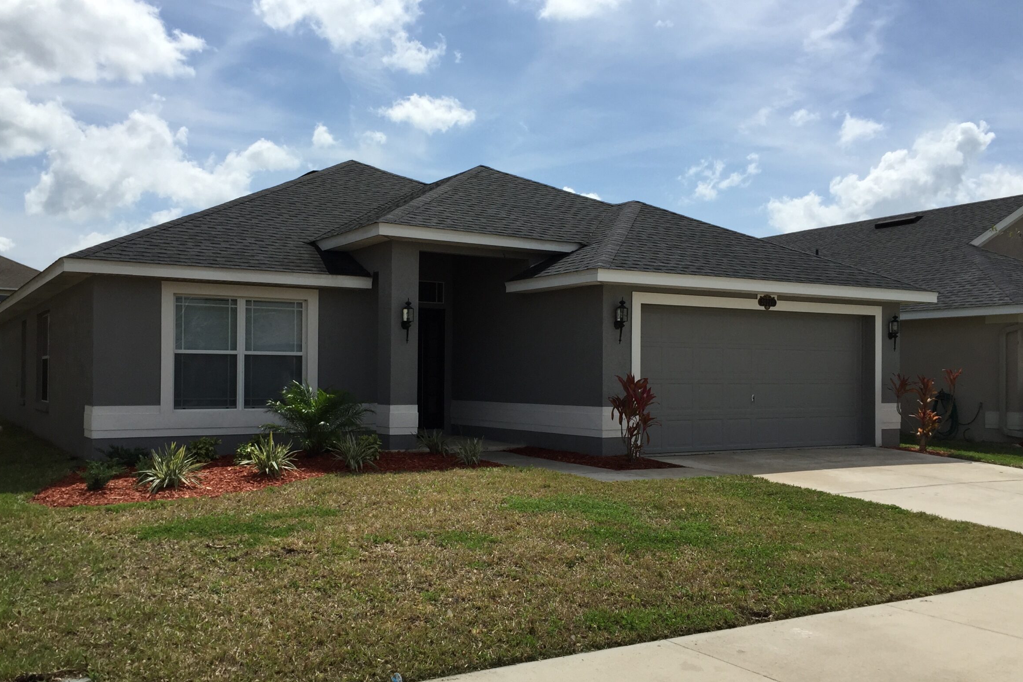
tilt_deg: +1.0
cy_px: 371
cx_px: 485
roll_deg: -1.3
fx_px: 938
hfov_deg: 57.2
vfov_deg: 39.9
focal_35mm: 33
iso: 32
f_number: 2.2
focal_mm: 4.15
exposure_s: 1/3049
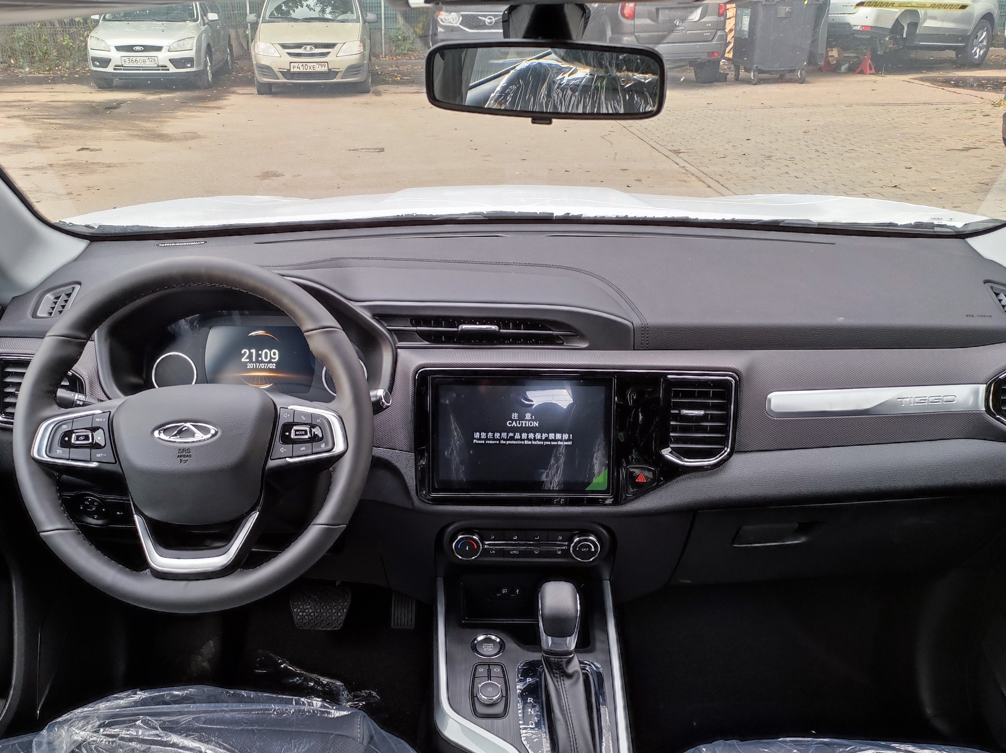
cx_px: 453
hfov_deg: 76.2
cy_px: 424
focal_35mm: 22
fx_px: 639
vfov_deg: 60.8
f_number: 1.79
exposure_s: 1/50
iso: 544
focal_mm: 4.74
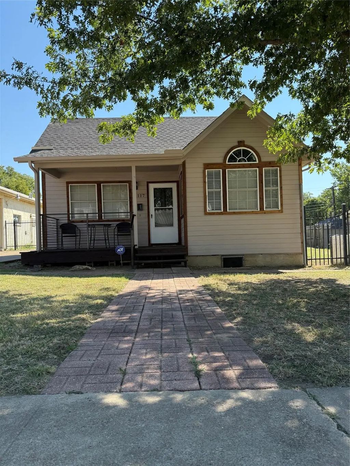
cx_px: 175
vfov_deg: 71.6
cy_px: 233
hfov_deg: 56.8
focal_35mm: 24
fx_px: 323
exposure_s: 1/1770
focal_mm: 6.76
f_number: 1.78
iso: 100
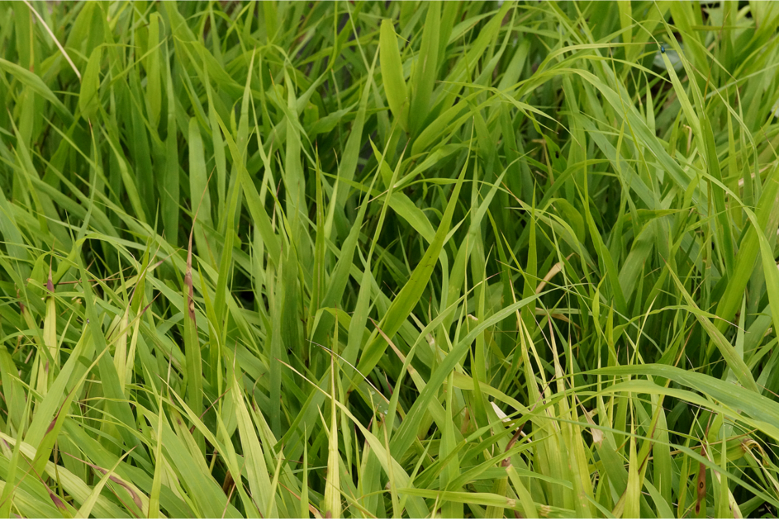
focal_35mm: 150
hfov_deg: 13.7
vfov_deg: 9.1
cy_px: 260
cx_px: 390
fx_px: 3246
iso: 1000
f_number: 14
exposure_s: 1/160
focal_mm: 100
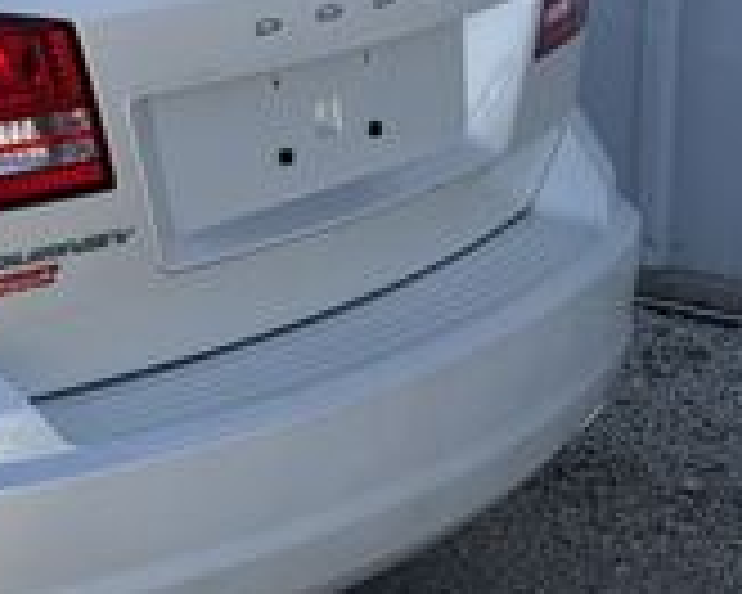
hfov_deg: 18.7
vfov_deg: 16.6
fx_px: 1998
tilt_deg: -9.2
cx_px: -355
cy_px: 45
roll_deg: +2.4
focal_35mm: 91
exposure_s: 1/4975
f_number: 1.78
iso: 100
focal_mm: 6.76
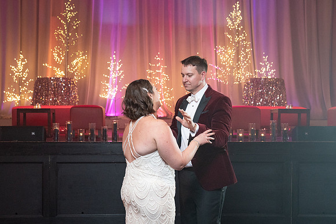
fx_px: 556
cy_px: 127
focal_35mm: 60
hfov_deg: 33.6
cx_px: 152
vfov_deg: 22.8
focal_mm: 46
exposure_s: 1/125
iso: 4000
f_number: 4
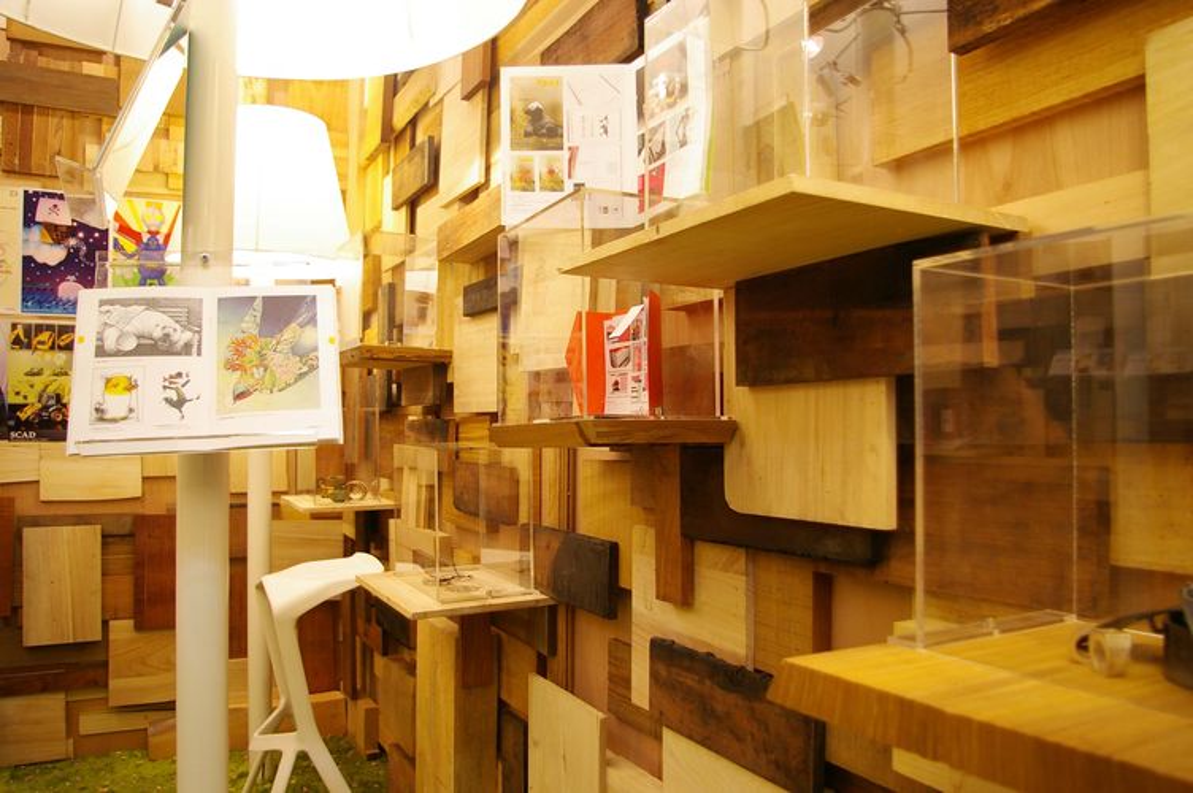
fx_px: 894
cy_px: 396
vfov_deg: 47.8
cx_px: 596
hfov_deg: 67.4
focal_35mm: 27
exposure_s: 1/30
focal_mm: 18
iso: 200
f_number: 3.5
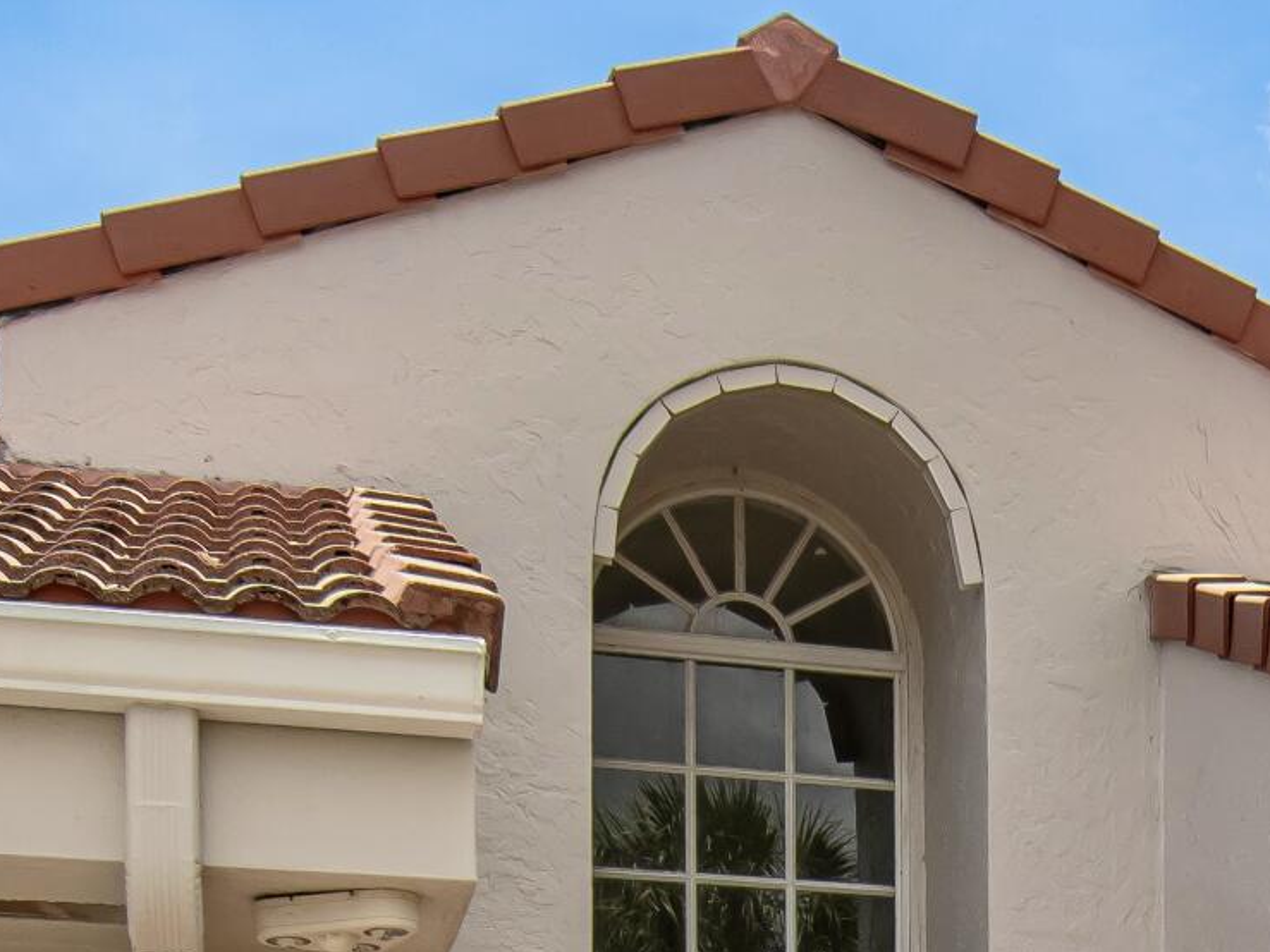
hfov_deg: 23.1
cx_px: 1193
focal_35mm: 82
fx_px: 3008
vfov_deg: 15.9
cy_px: 1578
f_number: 6.3
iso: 400
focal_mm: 14
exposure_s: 1/1600
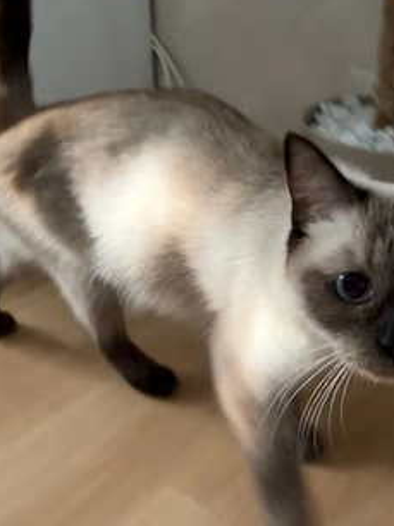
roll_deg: -2.1
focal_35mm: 34
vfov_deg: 54.0
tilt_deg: -31.5
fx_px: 517
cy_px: 280
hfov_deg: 41.4
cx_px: 251
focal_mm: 5.96
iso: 640
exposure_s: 1/40
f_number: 1.6
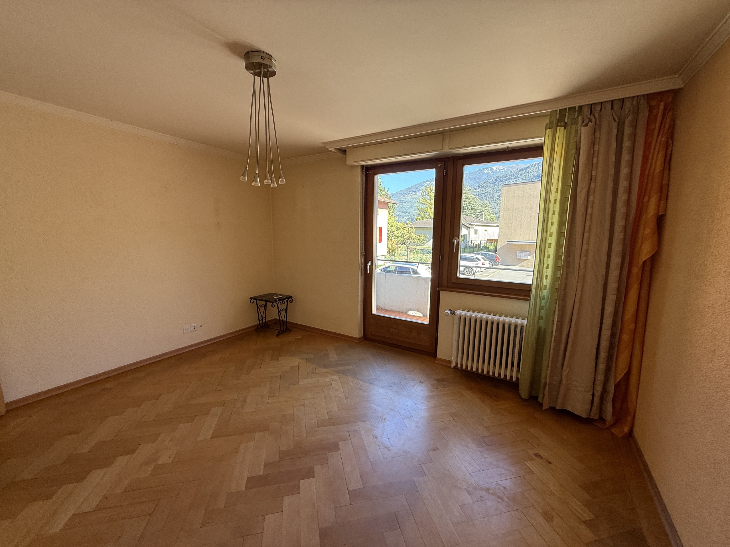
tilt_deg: -9.5
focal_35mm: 14
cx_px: 365
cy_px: 274
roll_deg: +0.2
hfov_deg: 102.1
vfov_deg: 85.7
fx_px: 295
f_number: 2.2
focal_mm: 2.22
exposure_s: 1/99
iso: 50
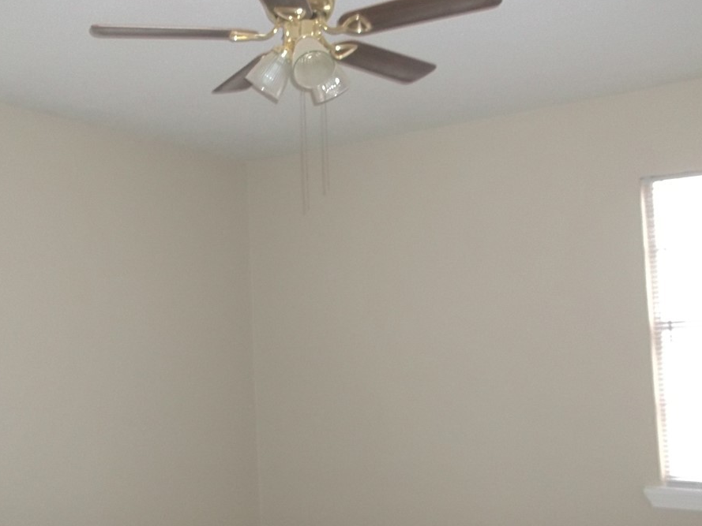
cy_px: 293
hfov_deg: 49.0
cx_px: 350
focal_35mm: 38
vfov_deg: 37.7
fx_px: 771
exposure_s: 1/30
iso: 320
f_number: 3.3
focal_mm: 5.9
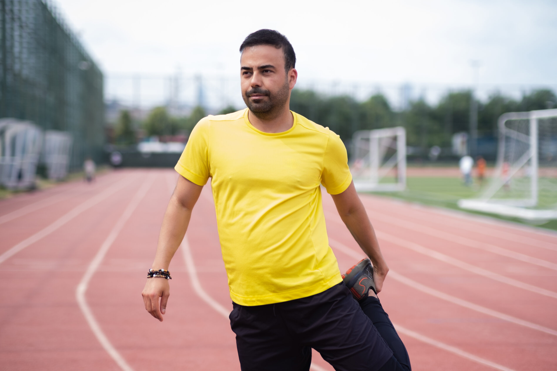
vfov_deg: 16.3
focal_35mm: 84
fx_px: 1300
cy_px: 186
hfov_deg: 24.2
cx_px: 278
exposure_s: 1/2000
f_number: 1.6
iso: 125
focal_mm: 56
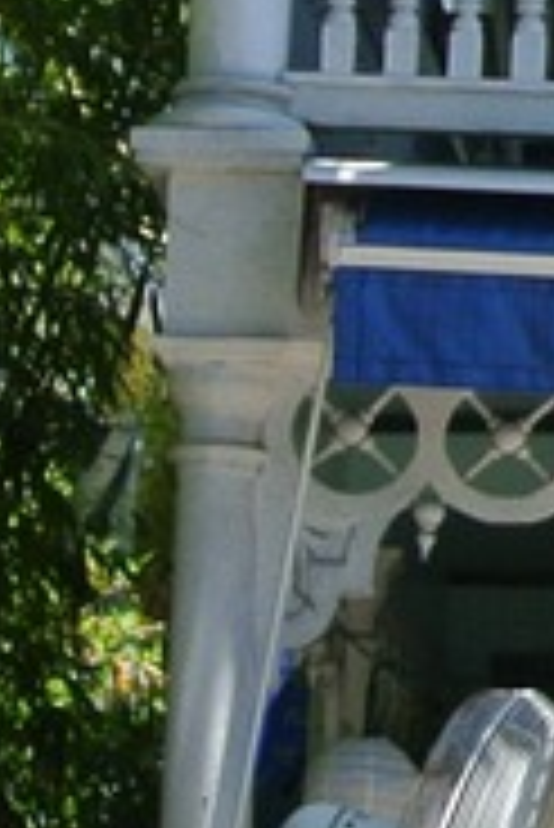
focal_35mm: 278
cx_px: 2315
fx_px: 6405
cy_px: 578
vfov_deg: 7.4
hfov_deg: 4.5
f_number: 4.5
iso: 100
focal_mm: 12.2
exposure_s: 1/500
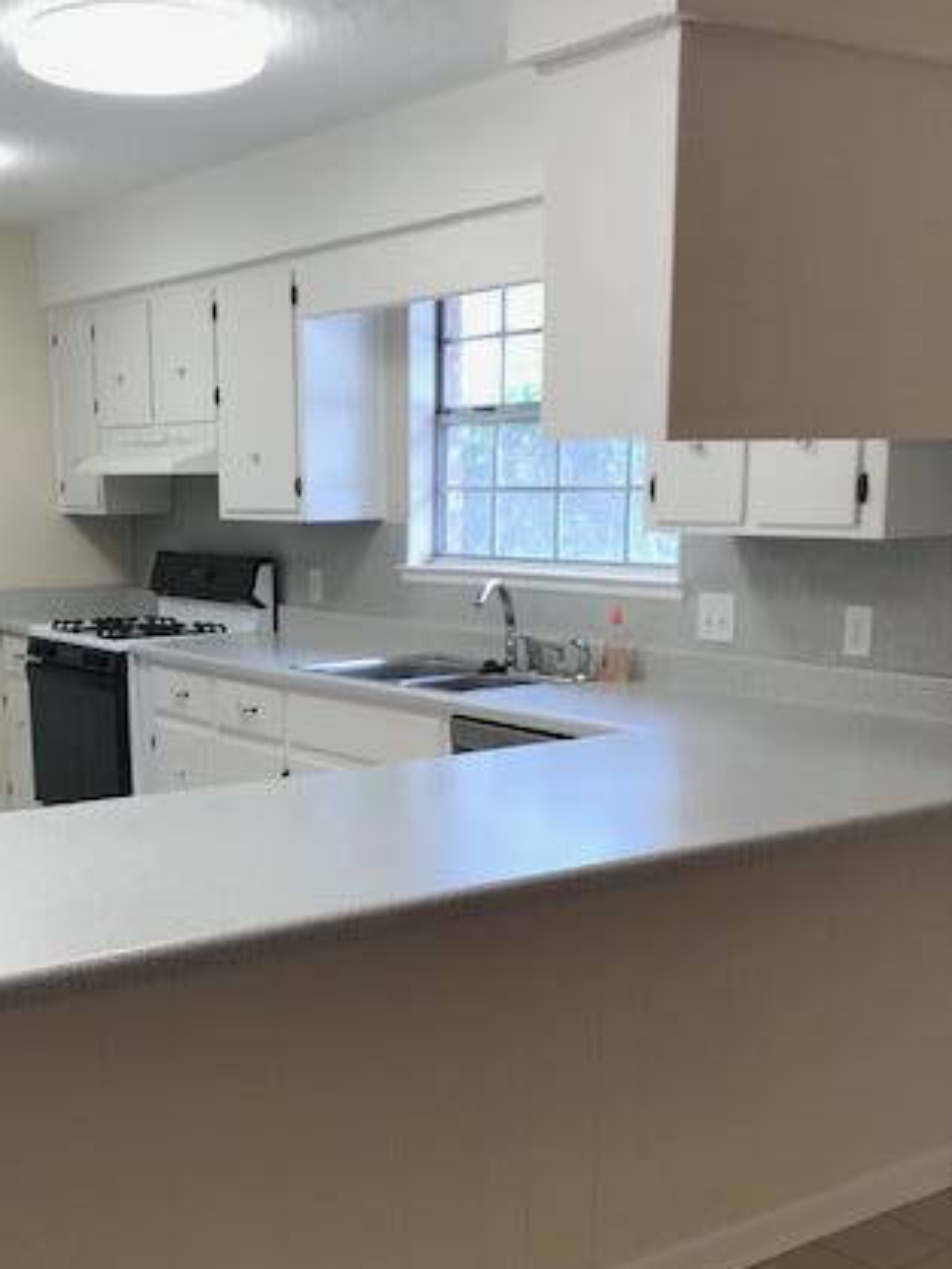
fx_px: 1576
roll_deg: +1.7
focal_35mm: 43
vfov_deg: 43.4
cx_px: 338
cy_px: 819
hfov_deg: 33.4
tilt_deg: -12.6
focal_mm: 3.99
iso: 25
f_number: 1.8
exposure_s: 1/60
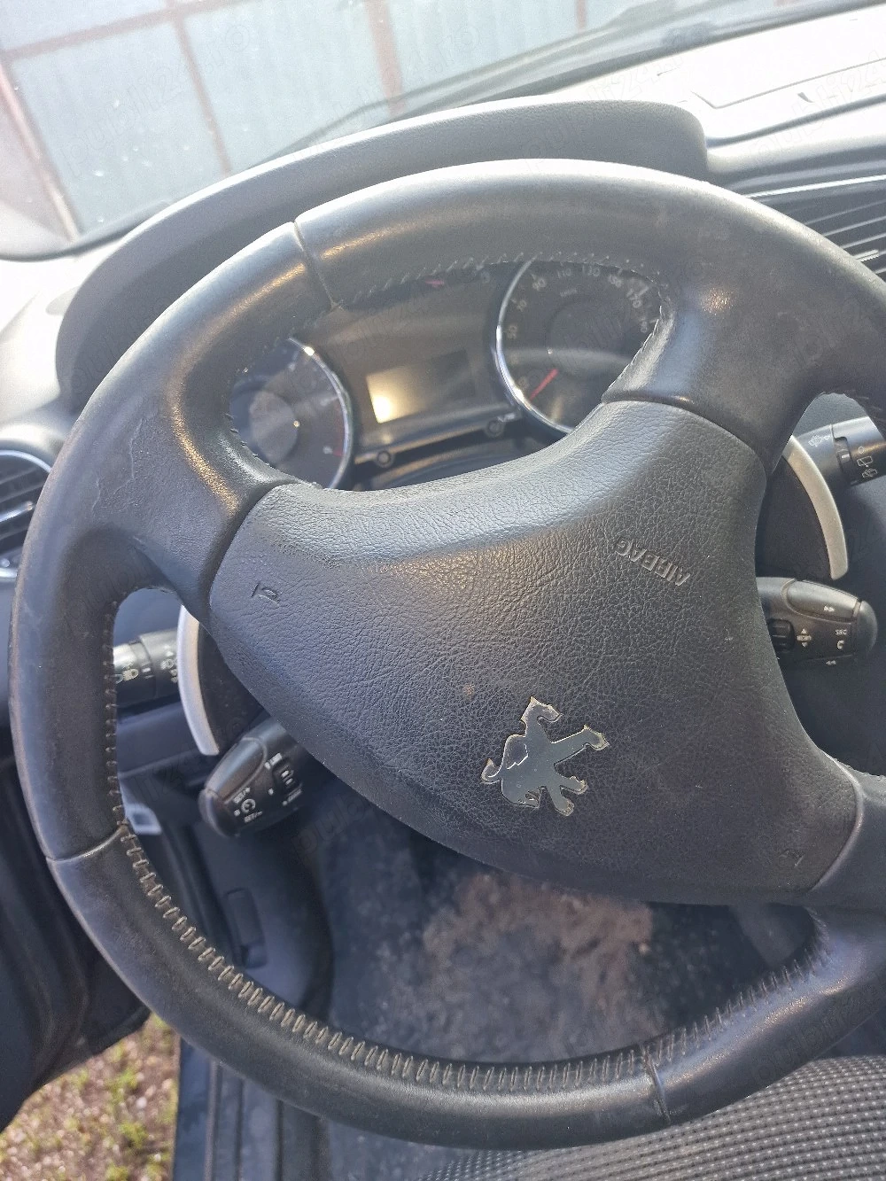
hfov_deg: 58.9
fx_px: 785
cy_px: 590
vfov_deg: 73.9
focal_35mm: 23
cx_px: 443
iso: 64
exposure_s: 1/182
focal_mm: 6.4
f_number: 1.8
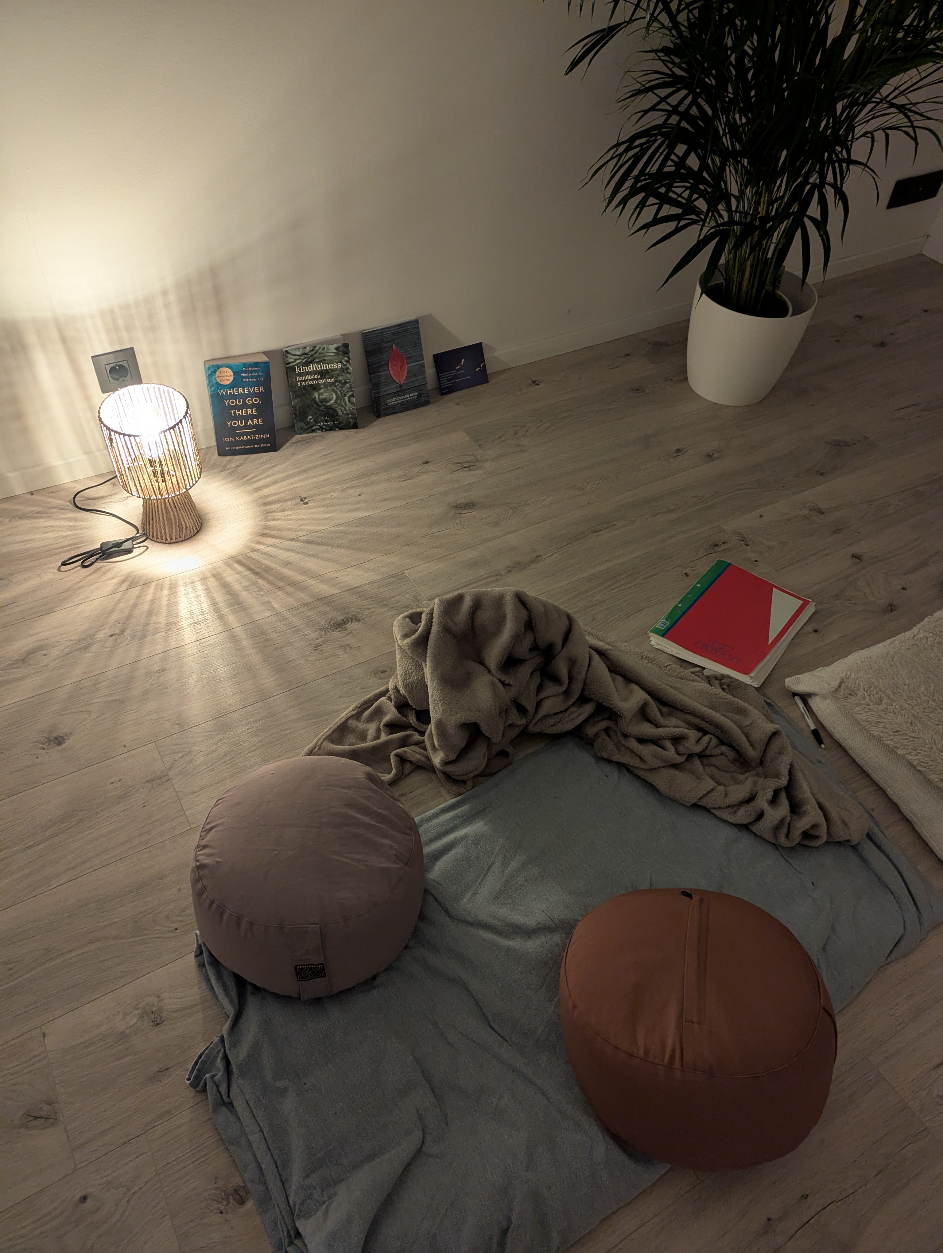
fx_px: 870
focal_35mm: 24
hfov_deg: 56.9
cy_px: 626
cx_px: 472
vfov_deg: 71.5
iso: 376
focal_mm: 6.81
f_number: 1.85
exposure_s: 1/25
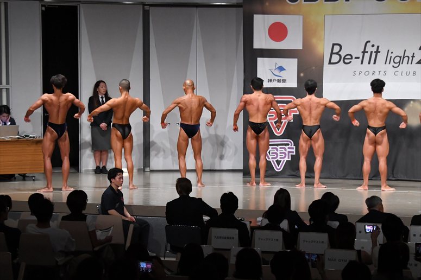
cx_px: 210
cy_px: 140
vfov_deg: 13.4
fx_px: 1192
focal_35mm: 102
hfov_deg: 20.0
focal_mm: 68
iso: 6400
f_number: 5.6
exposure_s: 1/400
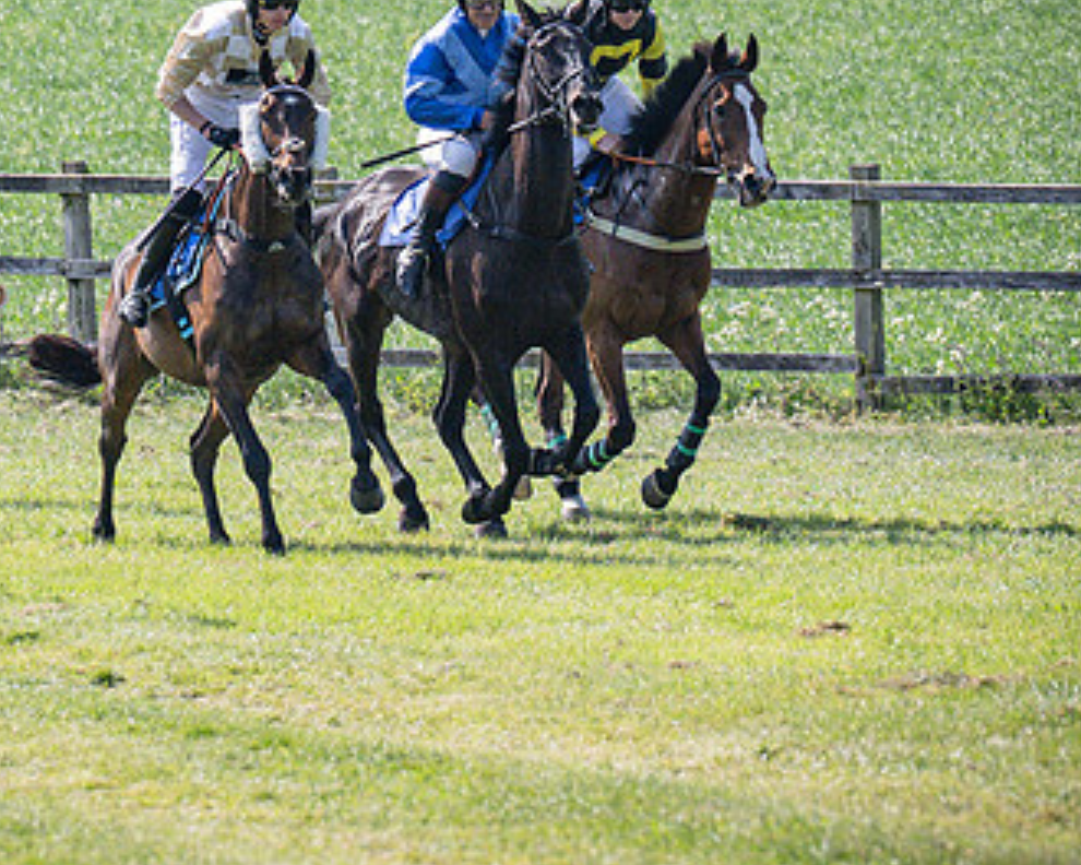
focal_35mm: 715
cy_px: 289
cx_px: 231
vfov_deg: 2.2
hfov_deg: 2.7
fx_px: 22875
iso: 400
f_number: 4
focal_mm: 180
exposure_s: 1/3200
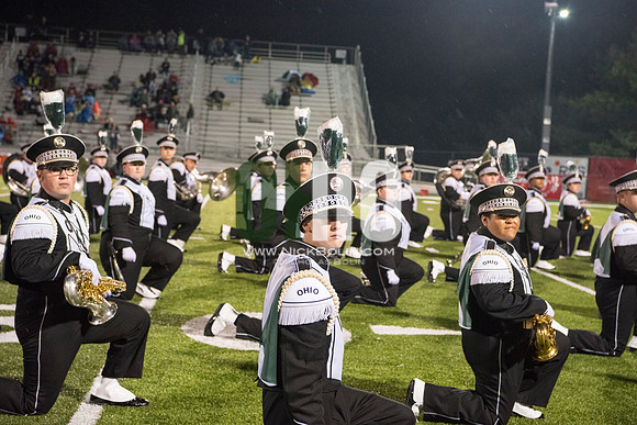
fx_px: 1239
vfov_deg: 19.5
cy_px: 212
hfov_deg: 28.8
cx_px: 318
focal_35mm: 70
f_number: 5.6
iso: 5000
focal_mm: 70
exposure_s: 1/320
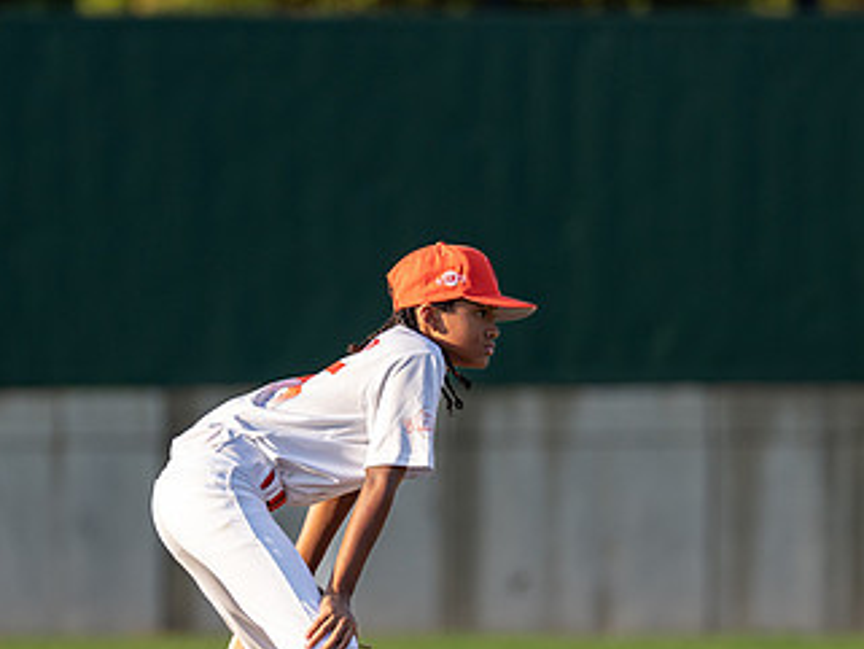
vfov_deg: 3.1
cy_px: 383
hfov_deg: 4.1
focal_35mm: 483
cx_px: 358
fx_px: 12060
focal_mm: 200
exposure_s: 1/3200
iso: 320
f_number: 2.8
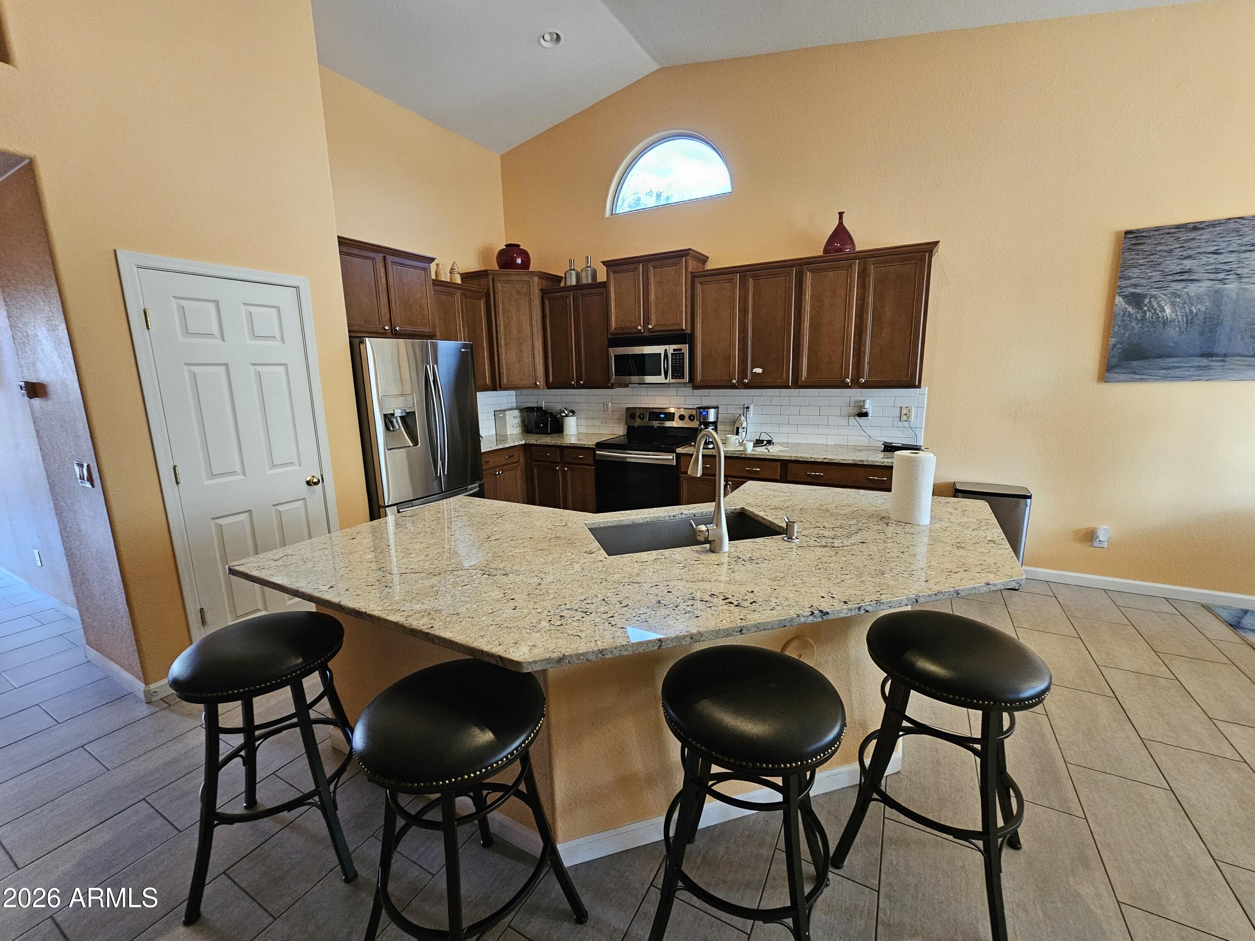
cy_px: 470
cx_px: 628
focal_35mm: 13
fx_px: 471
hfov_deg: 106.2
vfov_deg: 89.9
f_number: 2.2
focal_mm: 2.2
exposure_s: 1/40
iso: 400
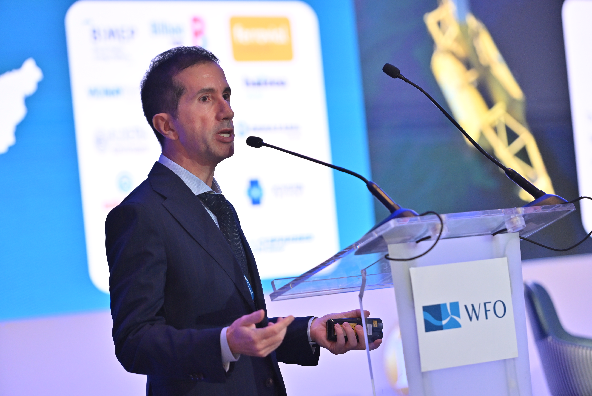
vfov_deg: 9.2
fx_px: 2468
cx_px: 296
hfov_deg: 13.7
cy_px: 198
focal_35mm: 150
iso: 2000
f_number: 3.2
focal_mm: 150
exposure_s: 1/500
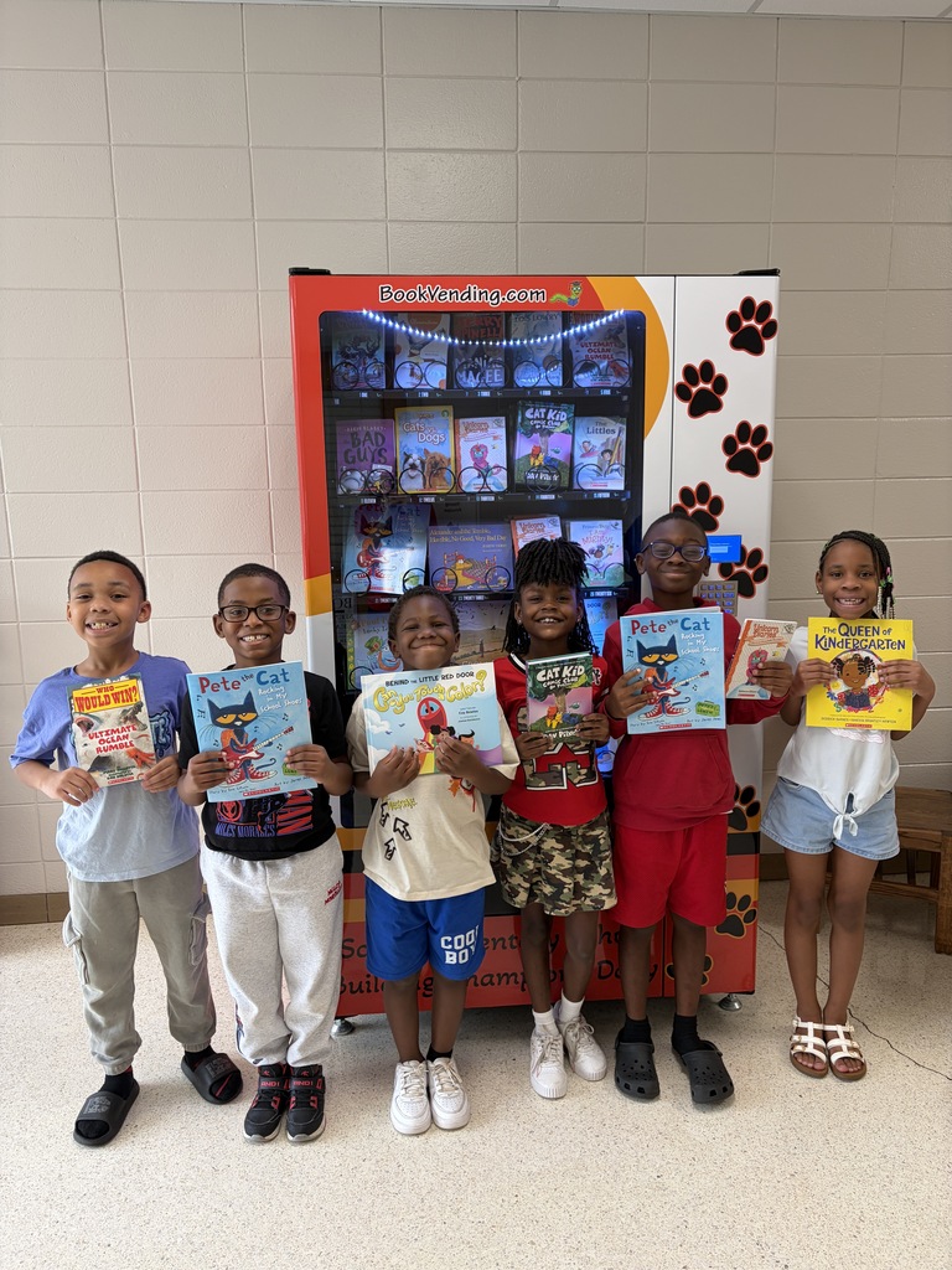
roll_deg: +1.5
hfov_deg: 53.1
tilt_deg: -10.6
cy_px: 635
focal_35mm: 26
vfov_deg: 67.3
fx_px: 953
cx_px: 476
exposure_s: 1/60
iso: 80
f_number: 1.6
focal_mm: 5.96
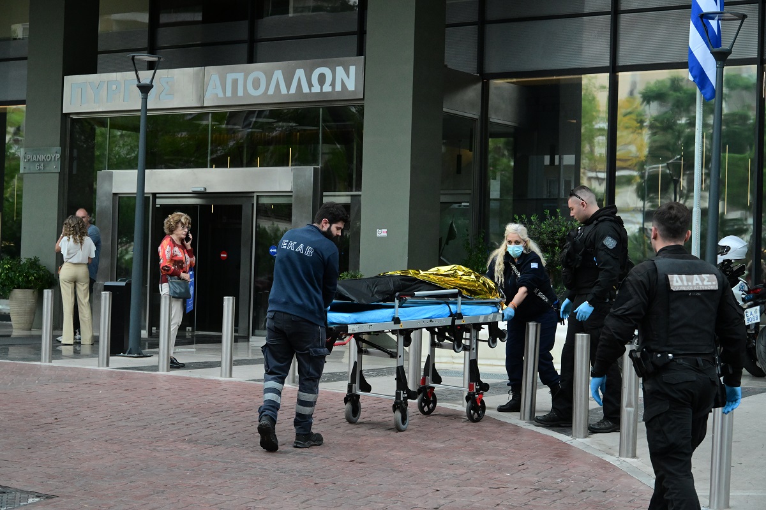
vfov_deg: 18.2
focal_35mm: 75
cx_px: 383
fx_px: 1596
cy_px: 255
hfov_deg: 27.0
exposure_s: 1/1000
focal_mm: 75
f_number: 8
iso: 5000
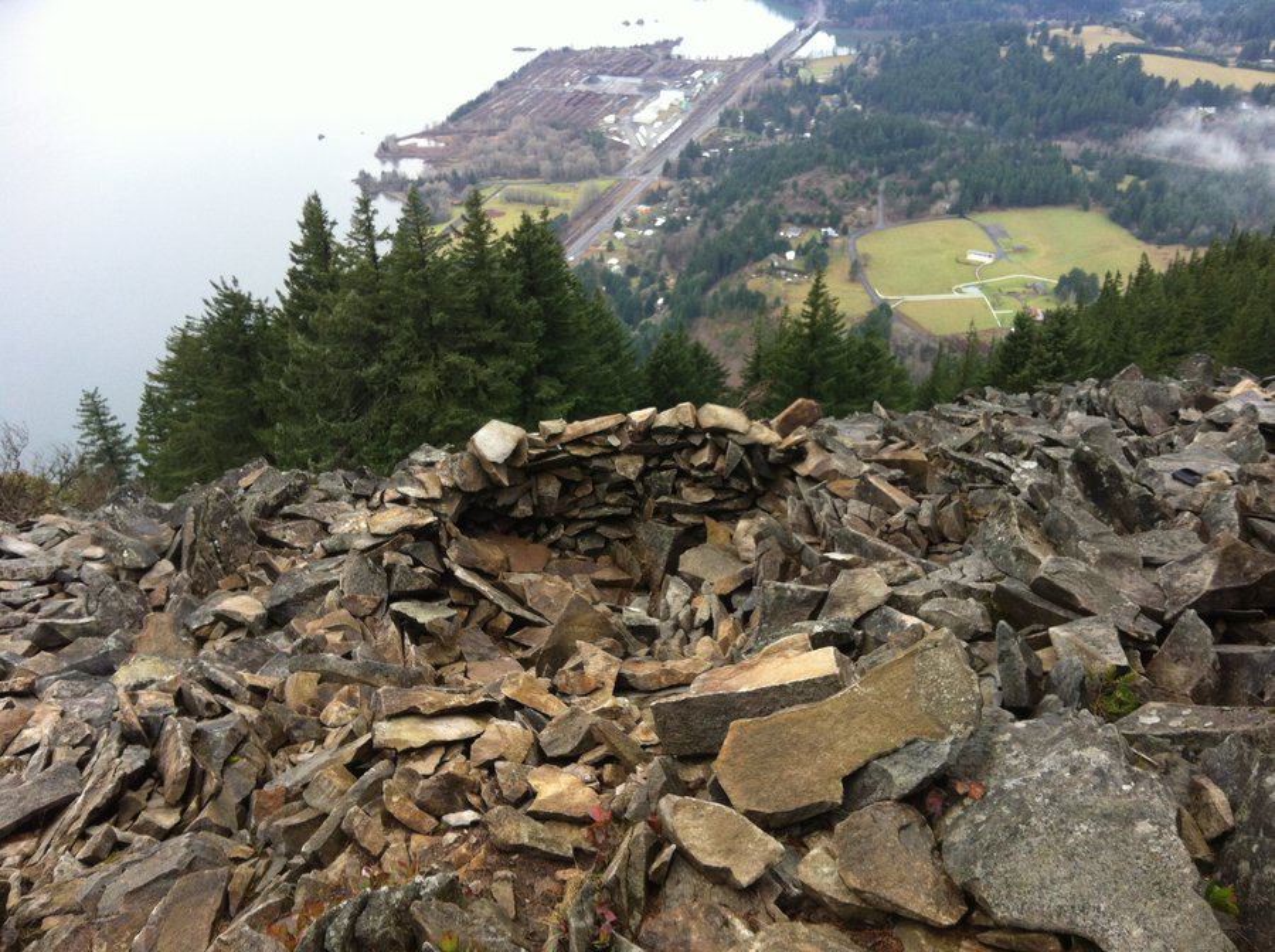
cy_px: 476
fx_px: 1287
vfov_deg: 40.6
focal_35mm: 35
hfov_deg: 52.7
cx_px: 638
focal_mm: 3.85
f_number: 2.8
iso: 80
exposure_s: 1/120
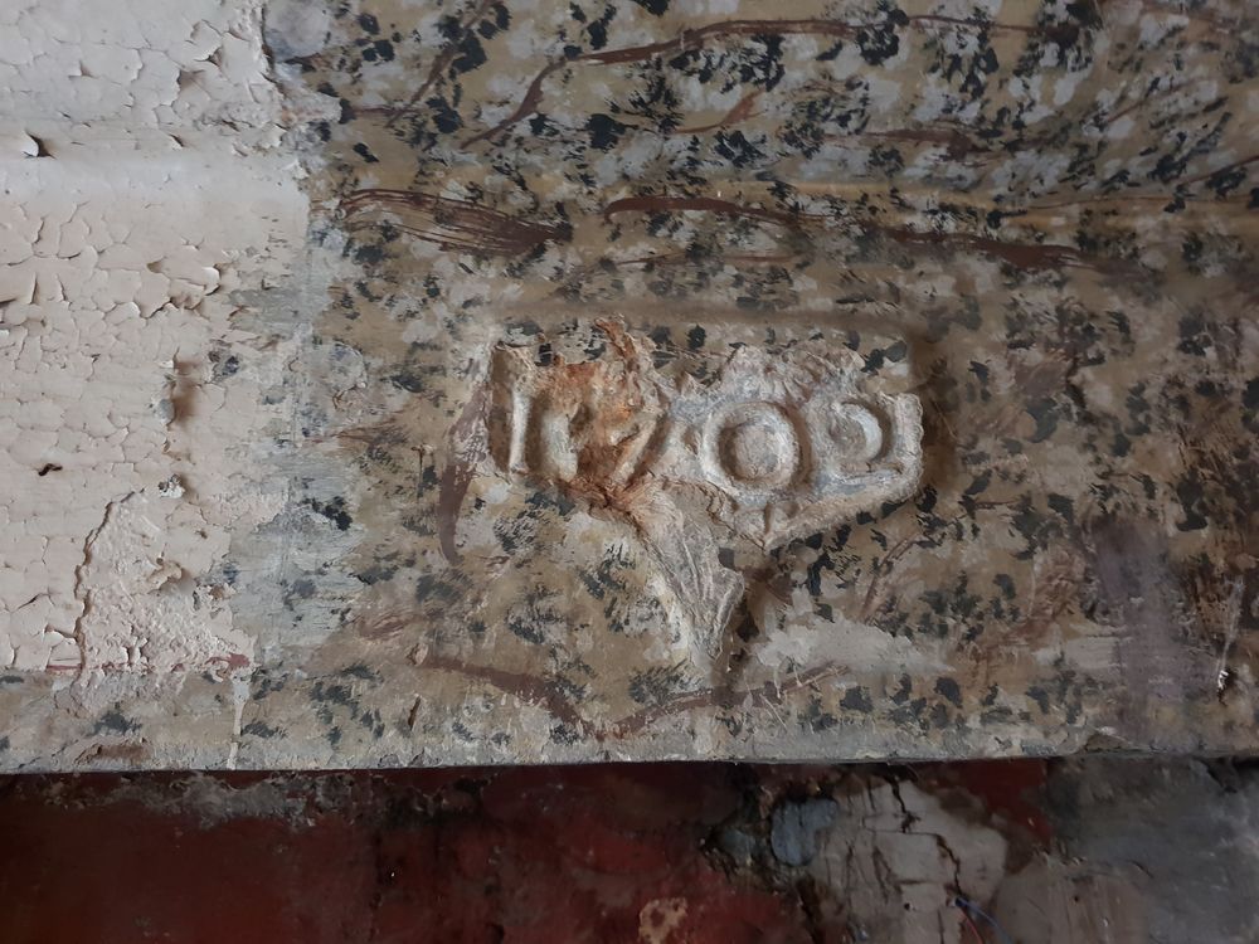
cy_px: 472
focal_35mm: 26
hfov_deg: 67.3
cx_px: 630
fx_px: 946
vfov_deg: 53.1
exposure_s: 1/10
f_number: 1.5
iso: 320
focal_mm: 4.3
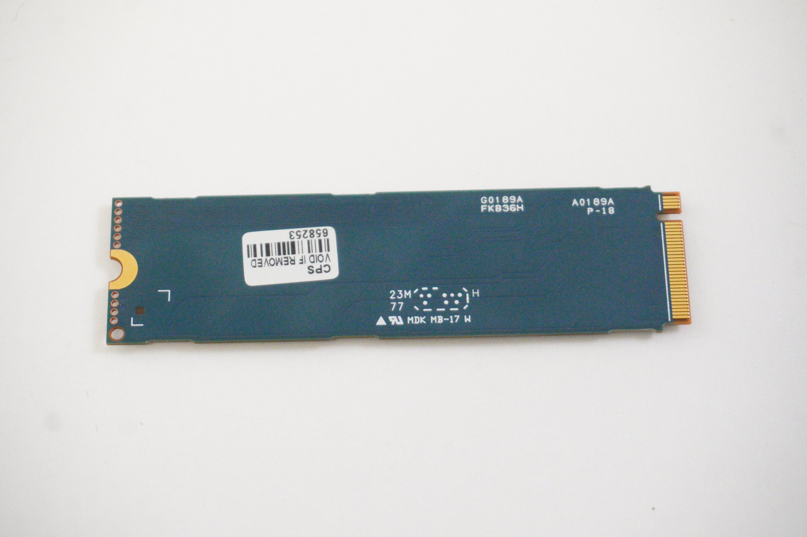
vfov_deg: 18.5
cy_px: 268
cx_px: 404
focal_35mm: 74
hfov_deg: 27.5
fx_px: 1646
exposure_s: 1/250
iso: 8000
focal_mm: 49
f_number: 6.3
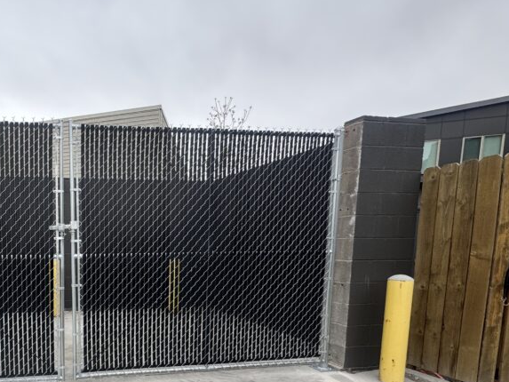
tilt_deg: -9.1
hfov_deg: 61.0
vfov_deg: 52.7
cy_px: 282
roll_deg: -0.3
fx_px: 368
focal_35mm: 25
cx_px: 72
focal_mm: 2.22
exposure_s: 1/407
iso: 40
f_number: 2.2
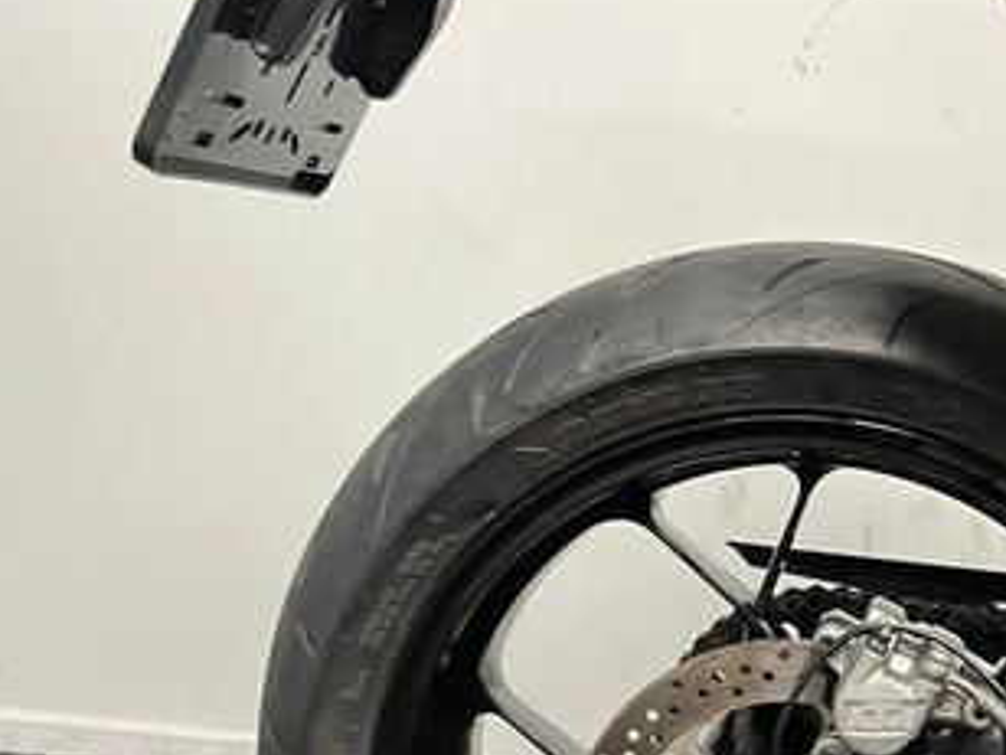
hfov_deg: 34.3
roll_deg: -6.7
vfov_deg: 25.6
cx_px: 830
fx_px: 1569
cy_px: 762
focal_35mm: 54
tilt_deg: -29.7
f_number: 1.6
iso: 320
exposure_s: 1/50
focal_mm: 5.1
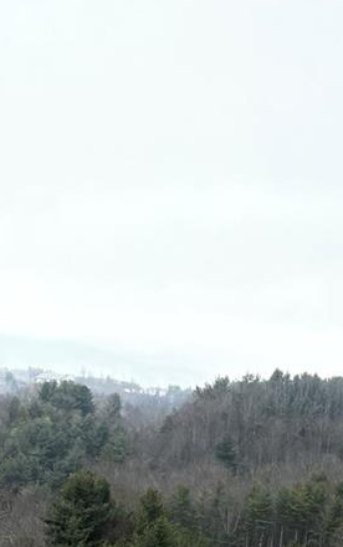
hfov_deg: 13.5
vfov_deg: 19.3
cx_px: 293
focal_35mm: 96
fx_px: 1434
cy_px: 780
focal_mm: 5.1
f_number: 1.6
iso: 50
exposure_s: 1/412
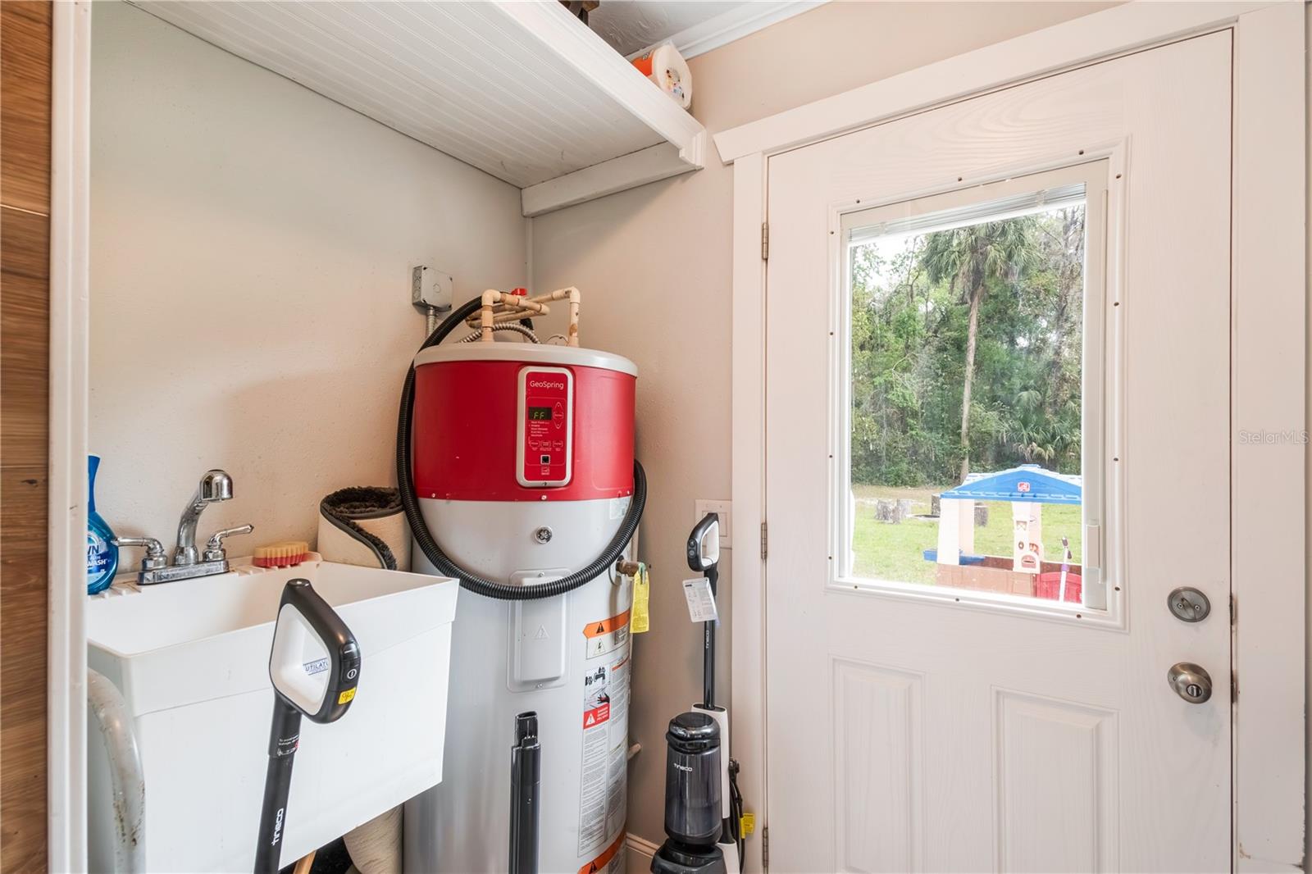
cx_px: 656
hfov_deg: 100.4
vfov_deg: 77.3
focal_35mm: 15
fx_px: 547
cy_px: 437
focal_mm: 10
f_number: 9
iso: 250
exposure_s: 1/50
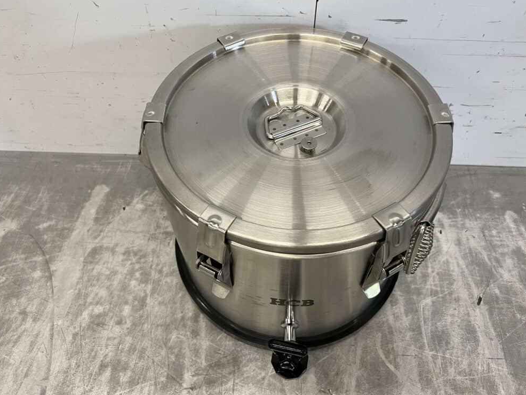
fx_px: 410
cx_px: 268
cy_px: 191
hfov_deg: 65.3
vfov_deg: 51.4
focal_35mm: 27
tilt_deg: -55.2
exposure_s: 1/50
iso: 80
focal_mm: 5.7
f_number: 1.5
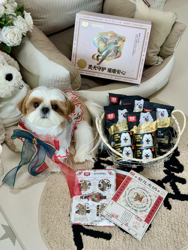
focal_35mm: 48
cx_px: 94
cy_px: 125
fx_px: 348
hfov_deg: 30.3
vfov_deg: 39.7
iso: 50
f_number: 1.78
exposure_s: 1/50
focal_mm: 6.76
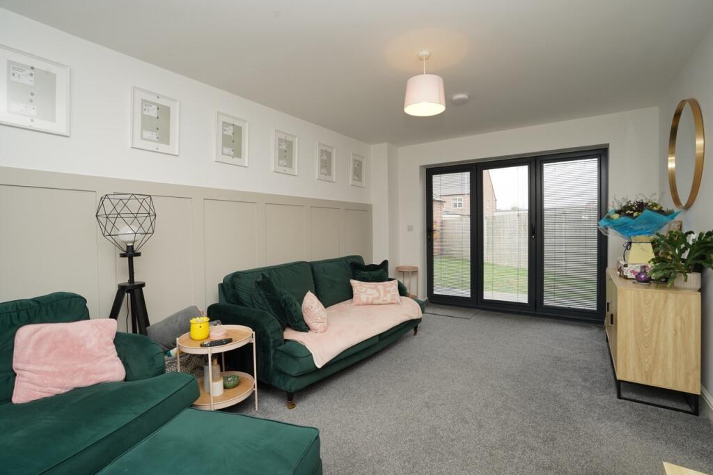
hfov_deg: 96.8
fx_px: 317
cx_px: 356
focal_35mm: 16
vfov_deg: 73.7
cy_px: 238
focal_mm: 16
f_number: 8
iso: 400
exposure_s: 1/50
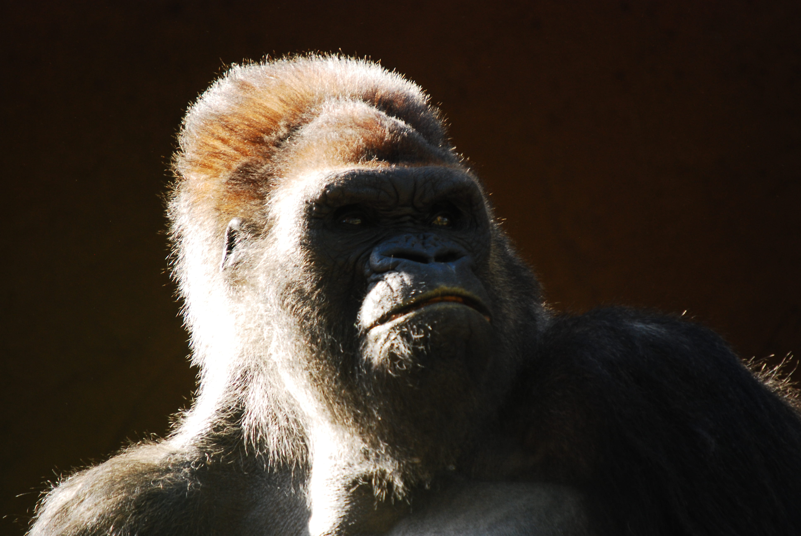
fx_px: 16707
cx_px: 400
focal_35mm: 750
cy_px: 268
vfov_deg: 1.8
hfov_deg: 2.7
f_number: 6.3
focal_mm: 500
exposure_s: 1/125
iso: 400
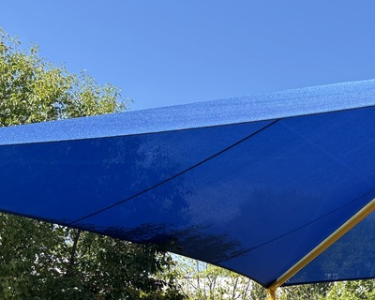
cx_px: 384
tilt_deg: +1.1
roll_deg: -0.7
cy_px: 348
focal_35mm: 65
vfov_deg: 21.9
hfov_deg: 27.3
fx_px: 721
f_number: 1.6
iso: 50
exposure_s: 1/1344
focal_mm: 5.96
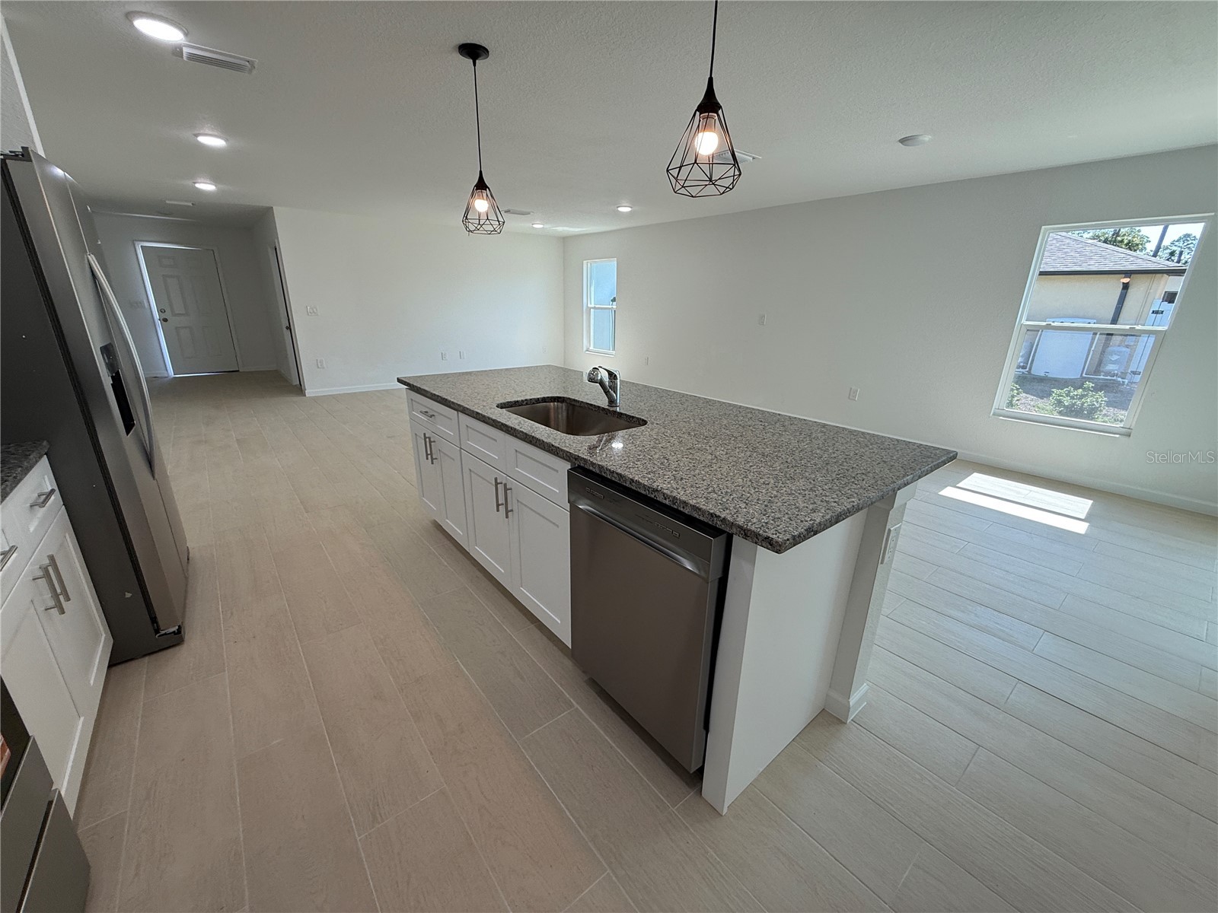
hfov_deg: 102.1
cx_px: 609
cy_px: 456
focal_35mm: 14
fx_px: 493
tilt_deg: -17.1
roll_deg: -3.1
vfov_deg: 85.7
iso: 64
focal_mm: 2.22
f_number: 2.2
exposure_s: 1/120
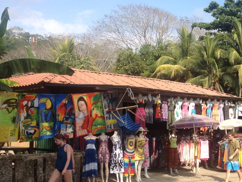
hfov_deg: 29.7
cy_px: 118
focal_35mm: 63
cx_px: 210
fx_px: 440
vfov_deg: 23.2
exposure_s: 1/1284
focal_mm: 4.28
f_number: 2.4
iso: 50
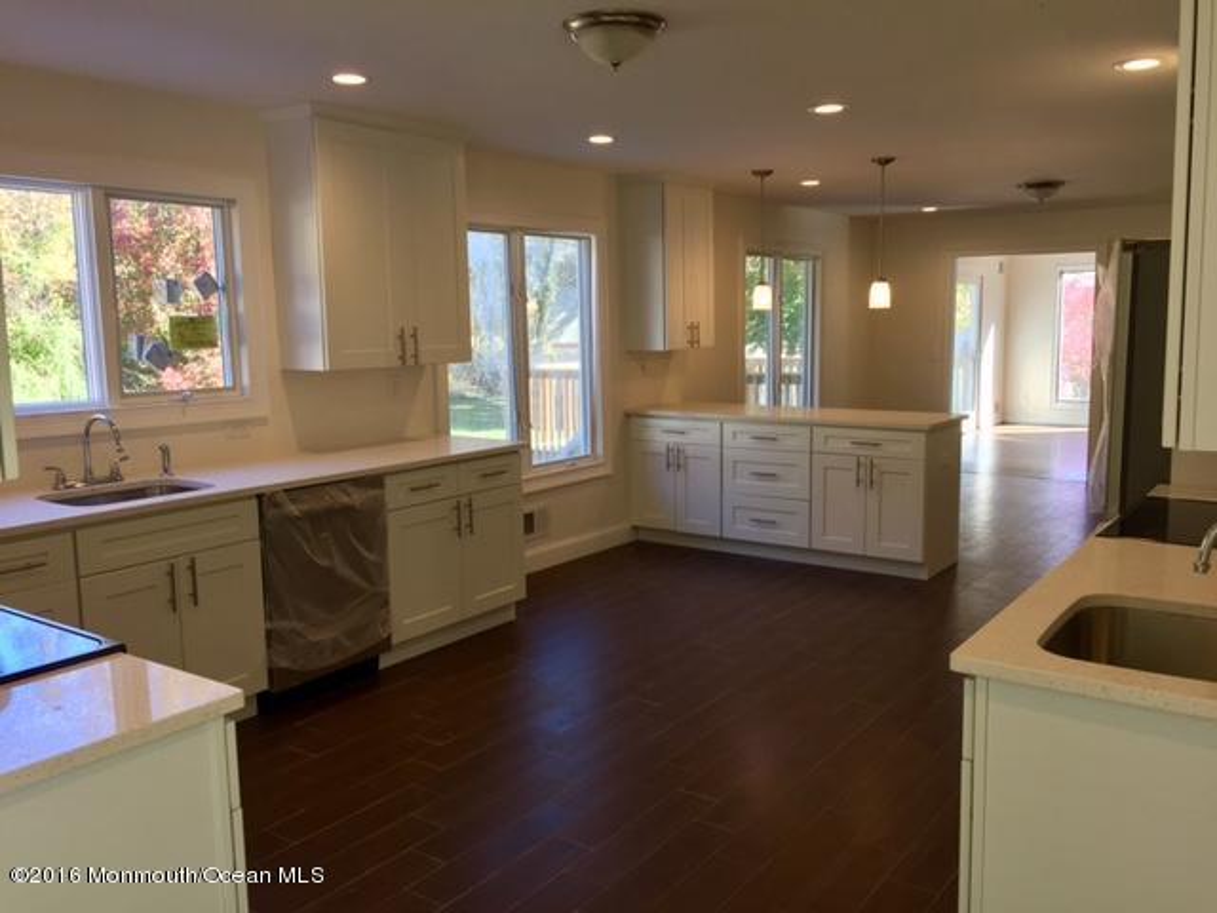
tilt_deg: -7.8
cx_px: 608
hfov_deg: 61.7
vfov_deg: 48.2
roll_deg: +0.3
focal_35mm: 29
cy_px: 456
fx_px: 1020
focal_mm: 4.15
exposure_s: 1/60
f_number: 2.2
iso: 32
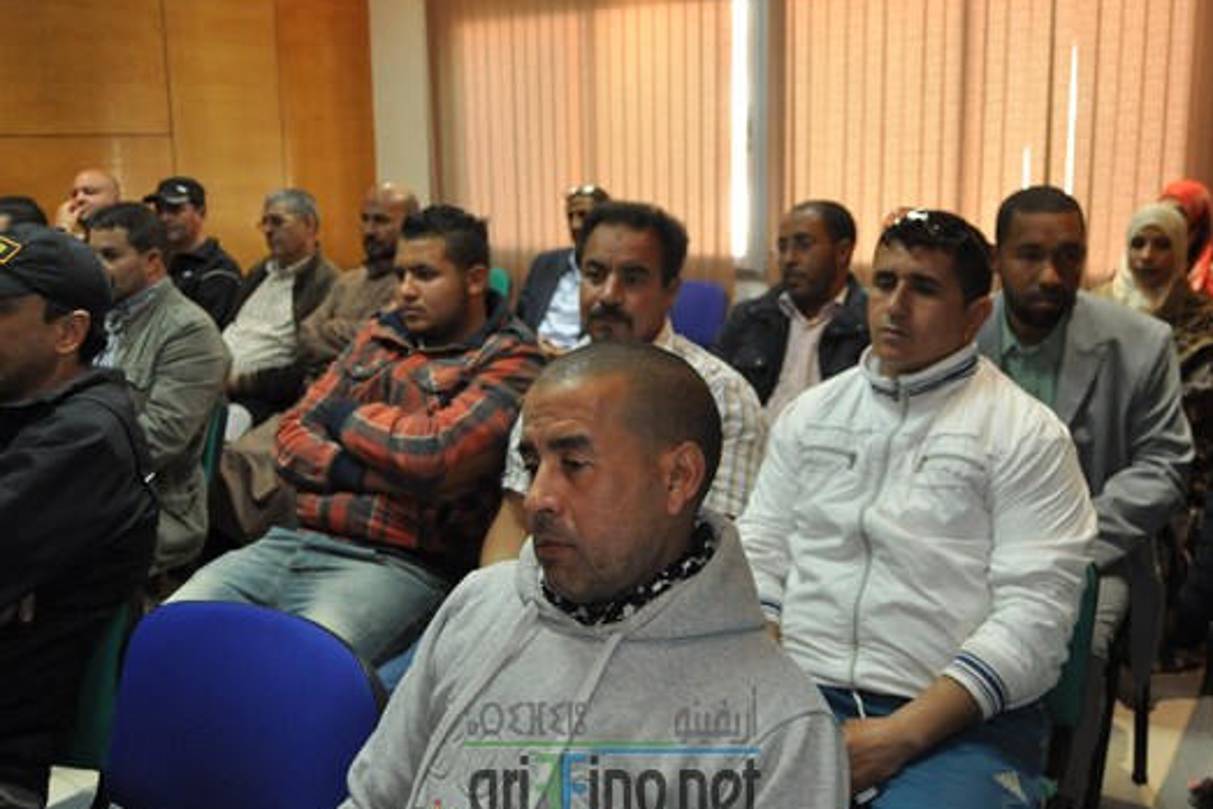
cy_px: 391
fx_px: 1112
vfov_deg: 40.0
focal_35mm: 33
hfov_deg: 57.2
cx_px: 612
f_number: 3.5
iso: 800
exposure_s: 1/100
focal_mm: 18
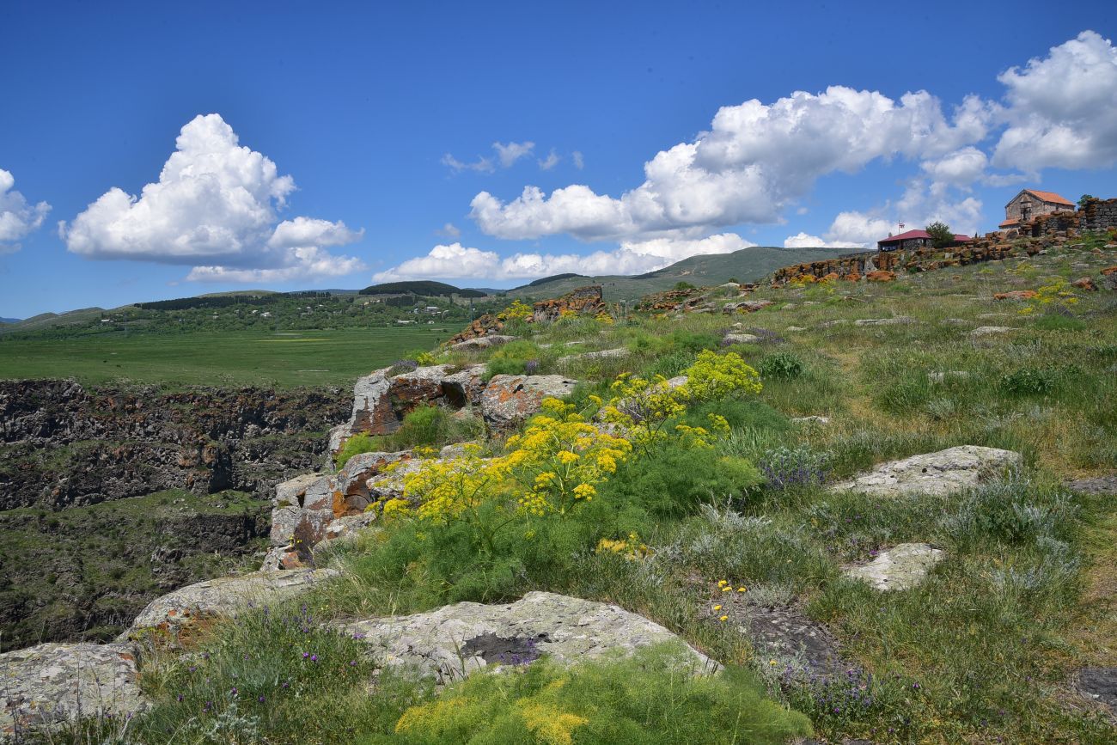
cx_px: 558
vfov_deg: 27.0
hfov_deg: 39.6
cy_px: 372
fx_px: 1551
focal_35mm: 50
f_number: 16
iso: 160
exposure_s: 1/125
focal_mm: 50
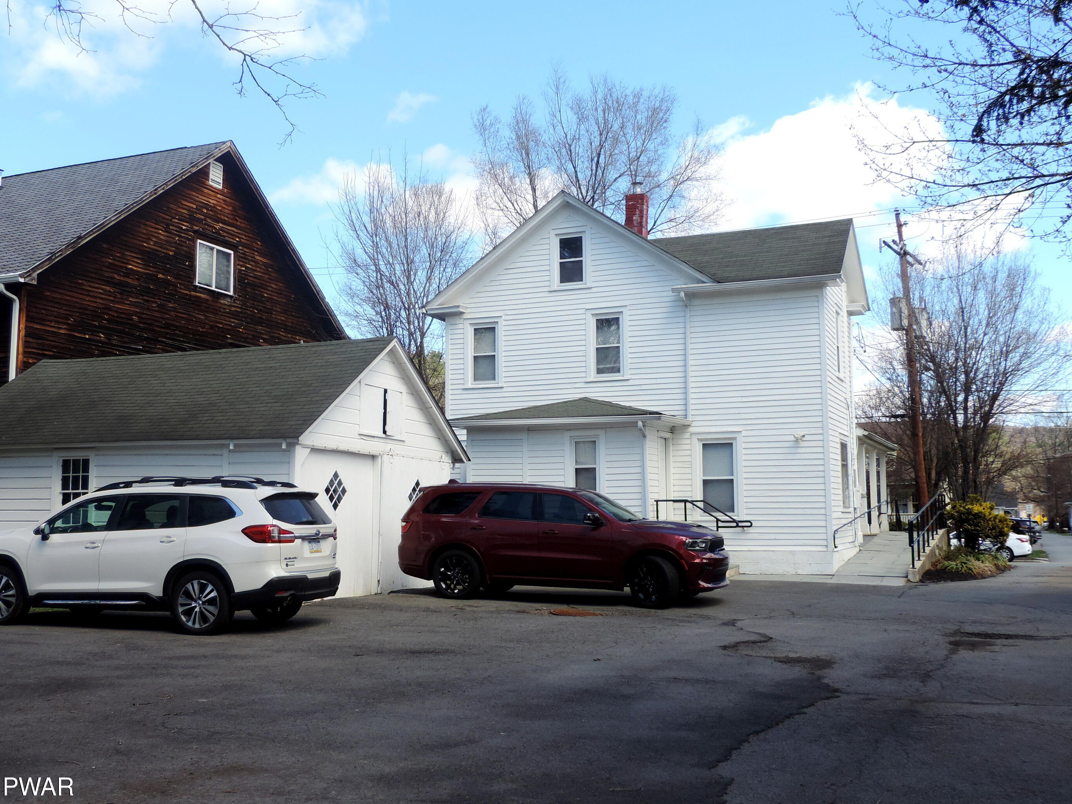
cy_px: 389
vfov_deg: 39.7
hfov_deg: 51.3
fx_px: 1115
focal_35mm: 36
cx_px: 505
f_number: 3.2
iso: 80
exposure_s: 1/500
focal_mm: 5.8
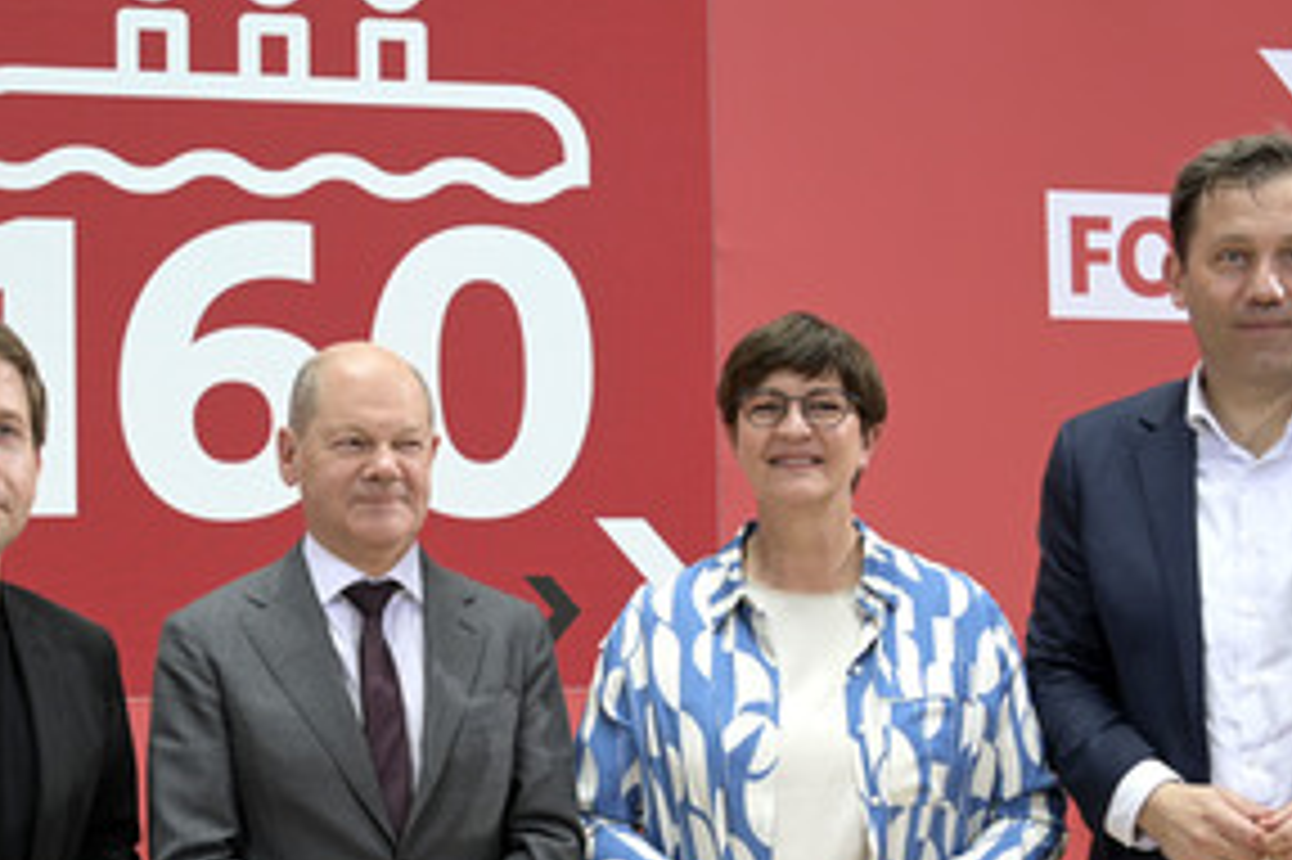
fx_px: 1973
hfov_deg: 36.3
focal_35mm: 55
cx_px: 614
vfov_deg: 24.4
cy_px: 630
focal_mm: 35
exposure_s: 1/400
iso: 3200
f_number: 8
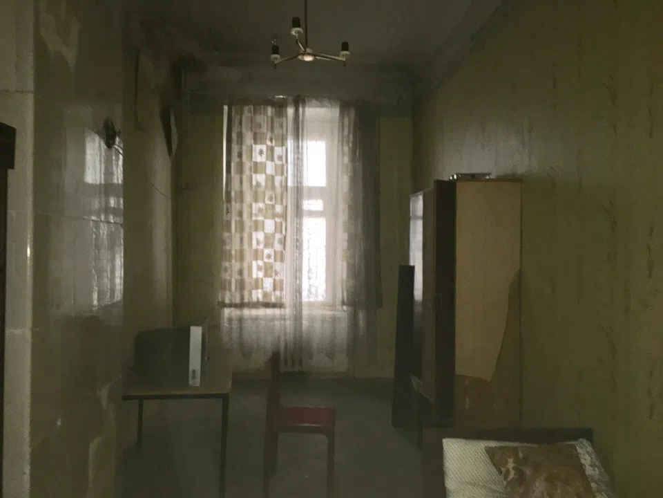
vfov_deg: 48.2
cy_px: 249
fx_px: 555
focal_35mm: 29
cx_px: 332
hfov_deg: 61.7
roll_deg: -0.4
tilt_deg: +0.0
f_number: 2.2
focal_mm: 4.15
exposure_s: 1/17
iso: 80
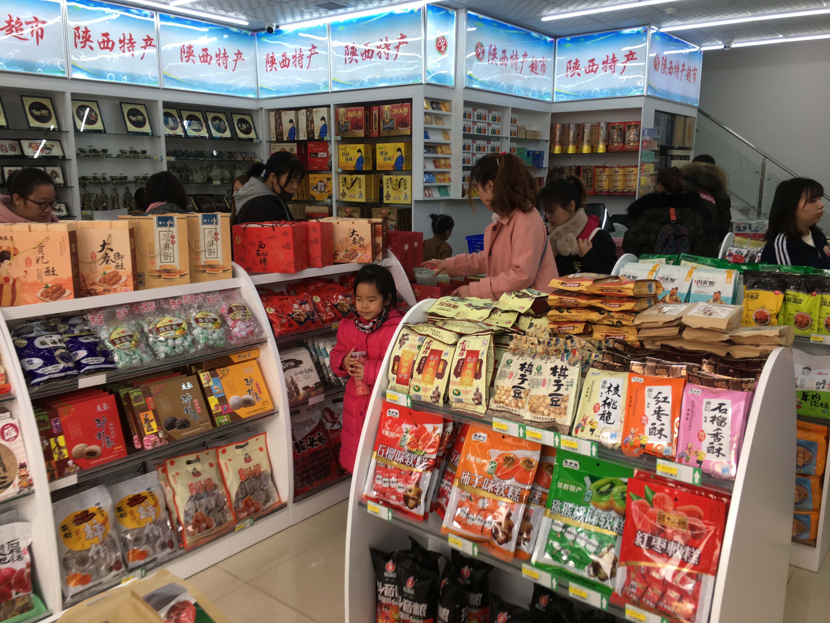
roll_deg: +0.0
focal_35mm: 29
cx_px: 415
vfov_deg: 48.2
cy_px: 312
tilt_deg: -7.3
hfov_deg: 61.7
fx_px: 695
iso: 32
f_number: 2.2
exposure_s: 1/100
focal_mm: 4.15
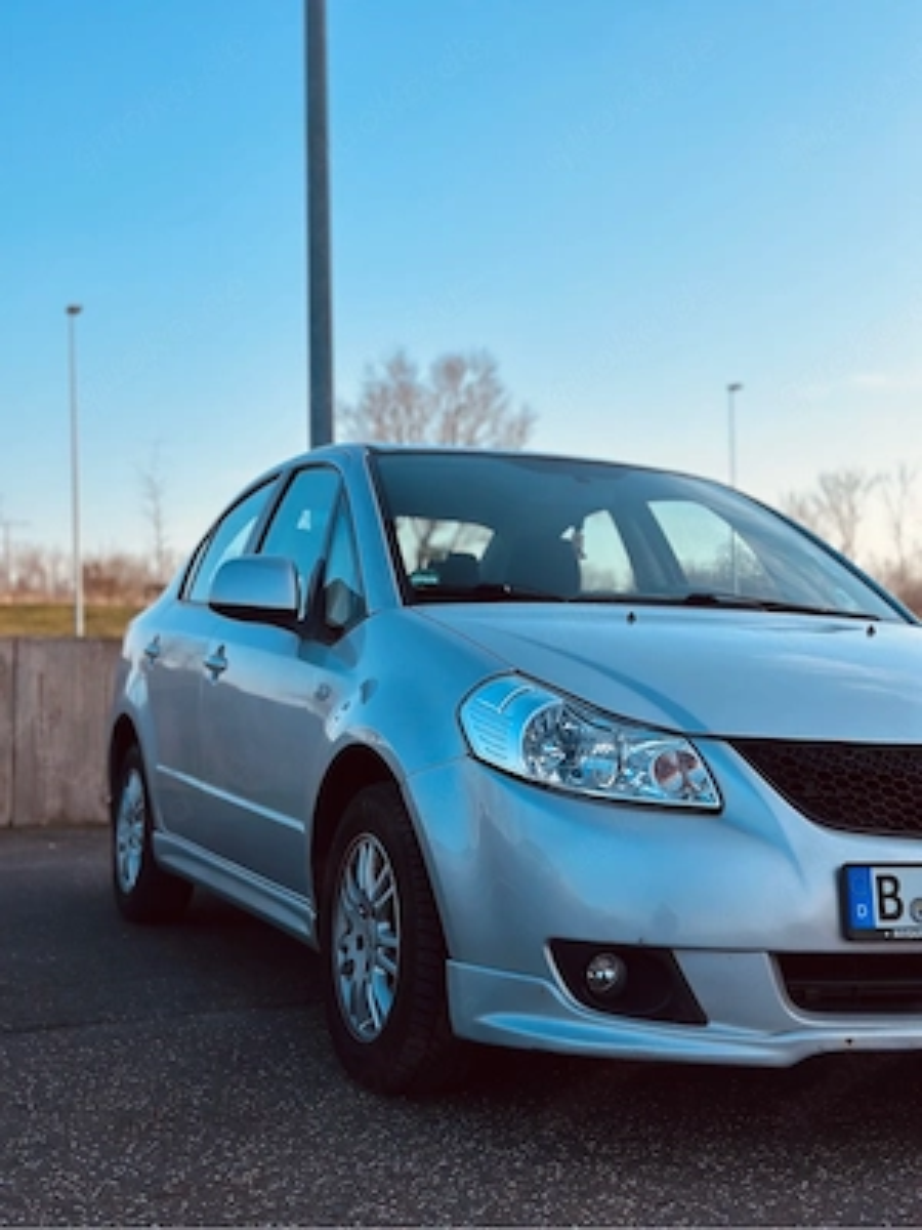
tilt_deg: +1.9
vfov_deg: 39.7
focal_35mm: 48
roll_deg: -0.5
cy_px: 615
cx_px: 461
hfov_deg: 30.3
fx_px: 1705
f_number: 1.78
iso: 100
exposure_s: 1/5000
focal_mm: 6.86
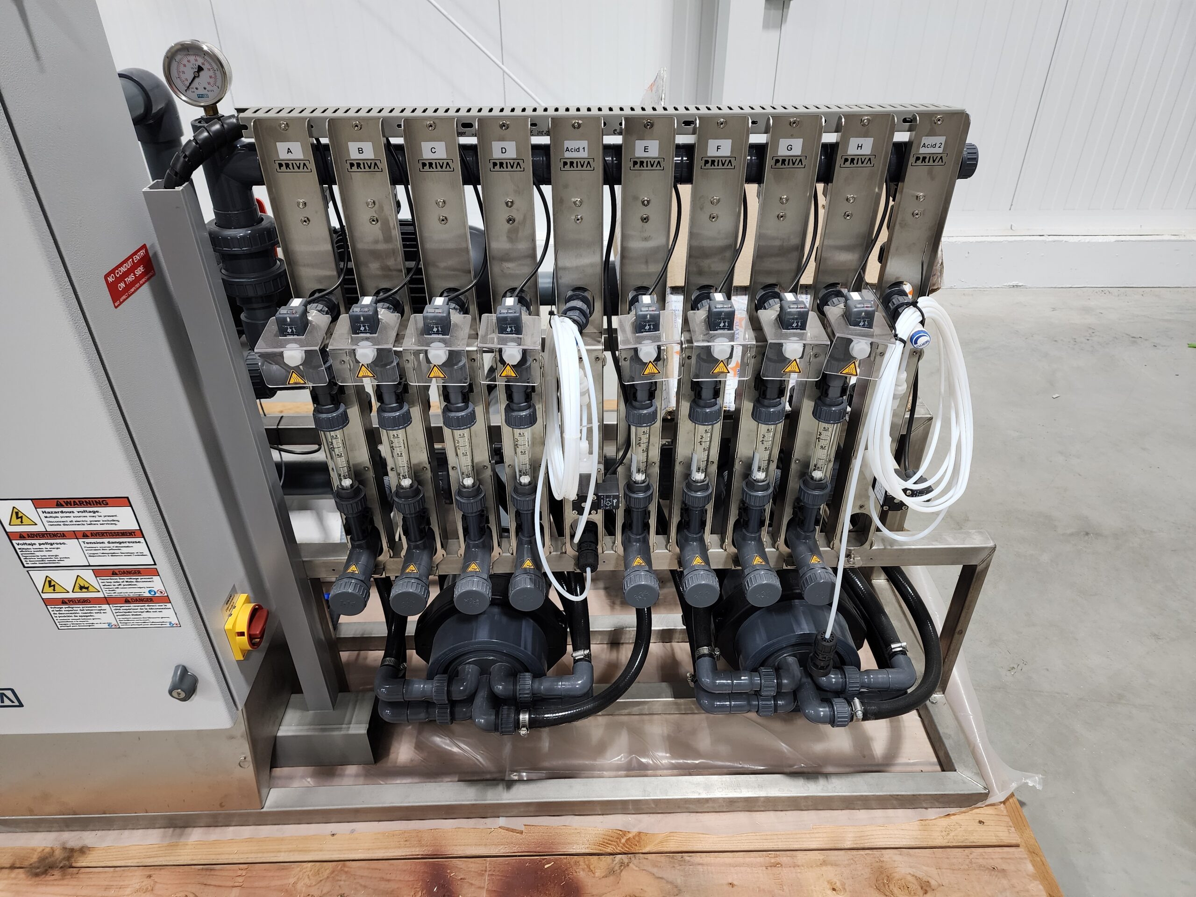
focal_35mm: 23
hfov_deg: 73.9
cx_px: 598
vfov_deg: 58.9
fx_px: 795
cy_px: 448
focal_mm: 6.4
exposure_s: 1/120
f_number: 1.8
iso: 250
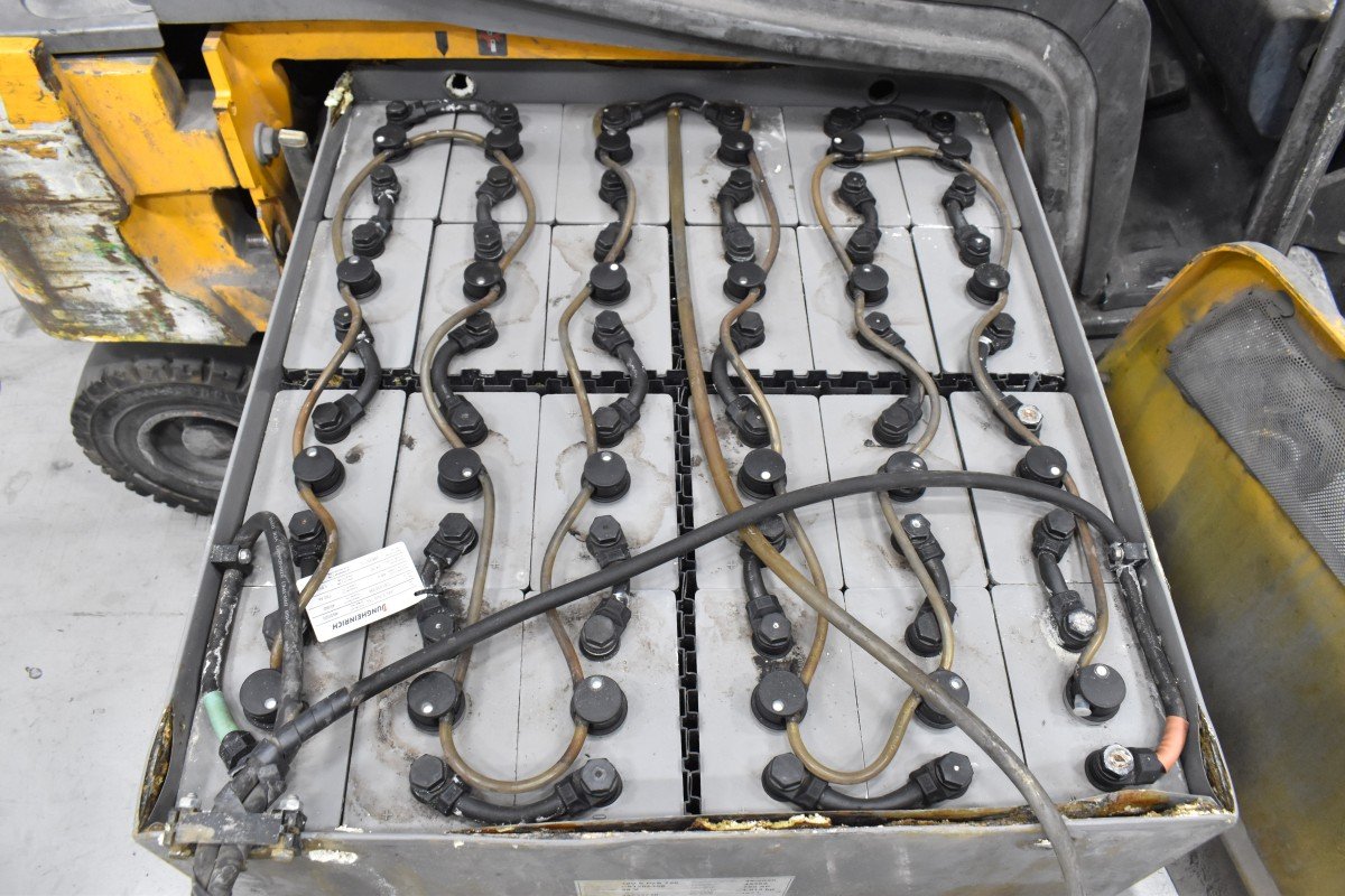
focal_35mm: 27
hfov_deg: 67.4
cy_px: 448
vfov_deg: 47.9
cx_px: 672
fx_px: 1009
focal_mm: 18
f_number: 5.6
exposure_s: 1/30
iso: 1600
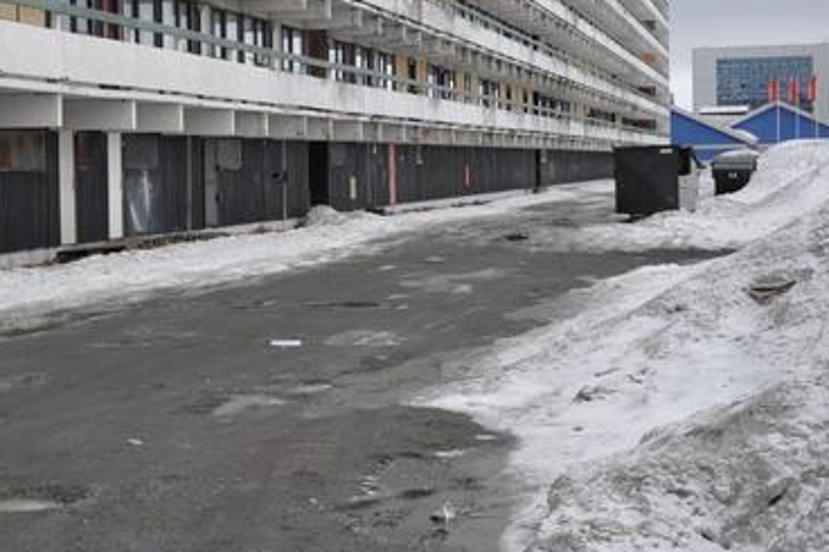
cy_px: 203
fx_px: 2048
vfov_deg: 15.3
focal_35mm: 89
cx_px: 249
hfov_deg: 22.7
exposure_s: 1/125
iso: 200
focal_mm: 34
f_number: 5.6
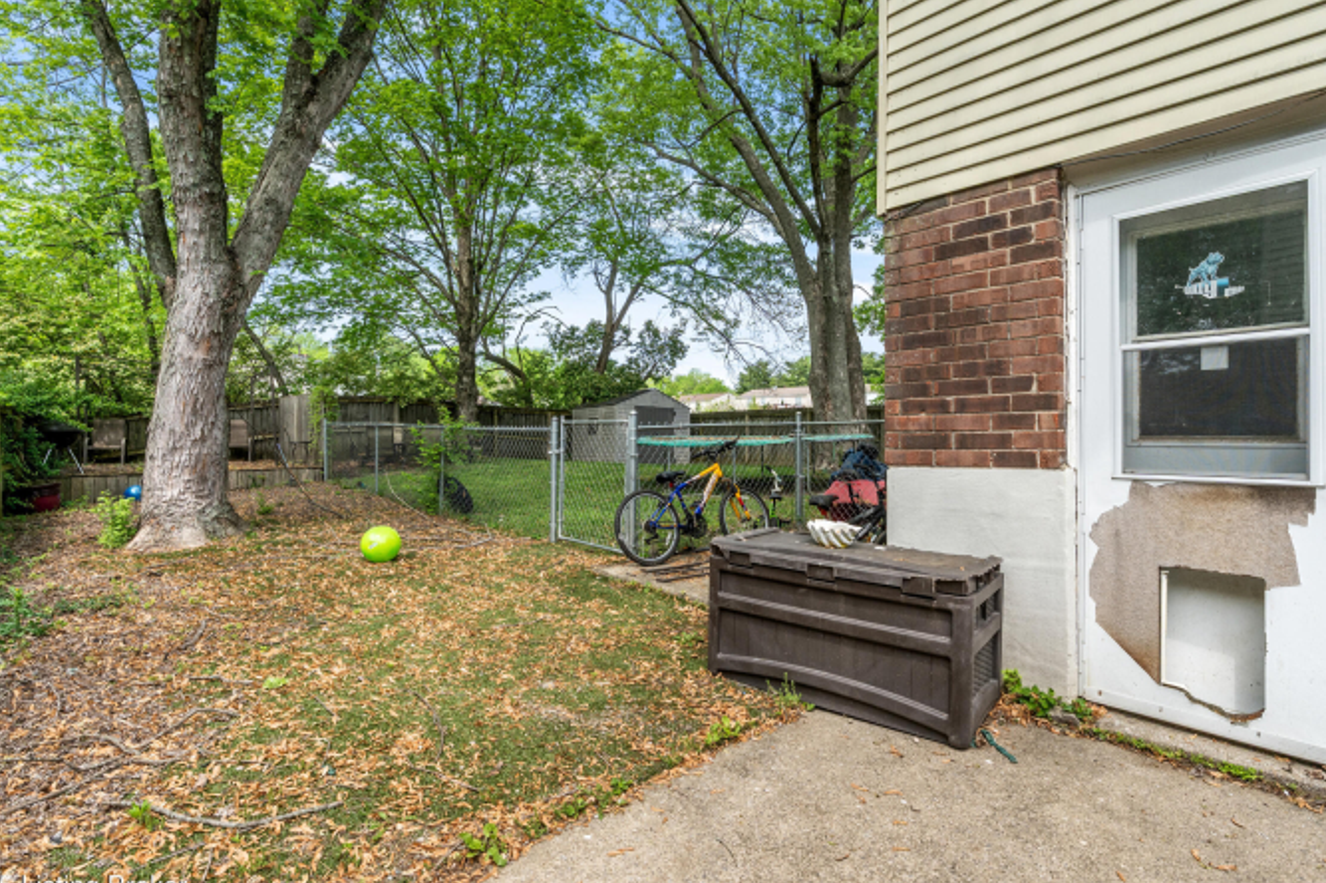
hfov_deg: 90.0
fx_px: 663
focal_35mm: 18
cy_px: 434
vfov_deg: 67.3
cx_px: 674
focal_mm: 16
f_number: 10
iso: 400
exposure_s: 1/200
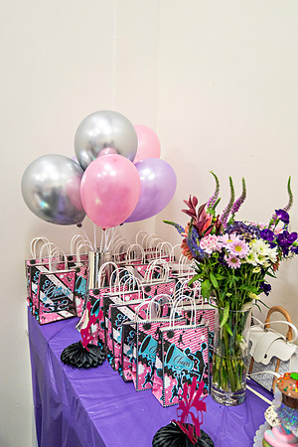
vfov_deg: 60.3
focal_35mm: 31
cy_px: 224
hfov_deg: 42.3
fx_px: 385
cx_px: 149
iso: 1000
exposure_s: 1/160
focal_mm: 31
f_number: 2.8
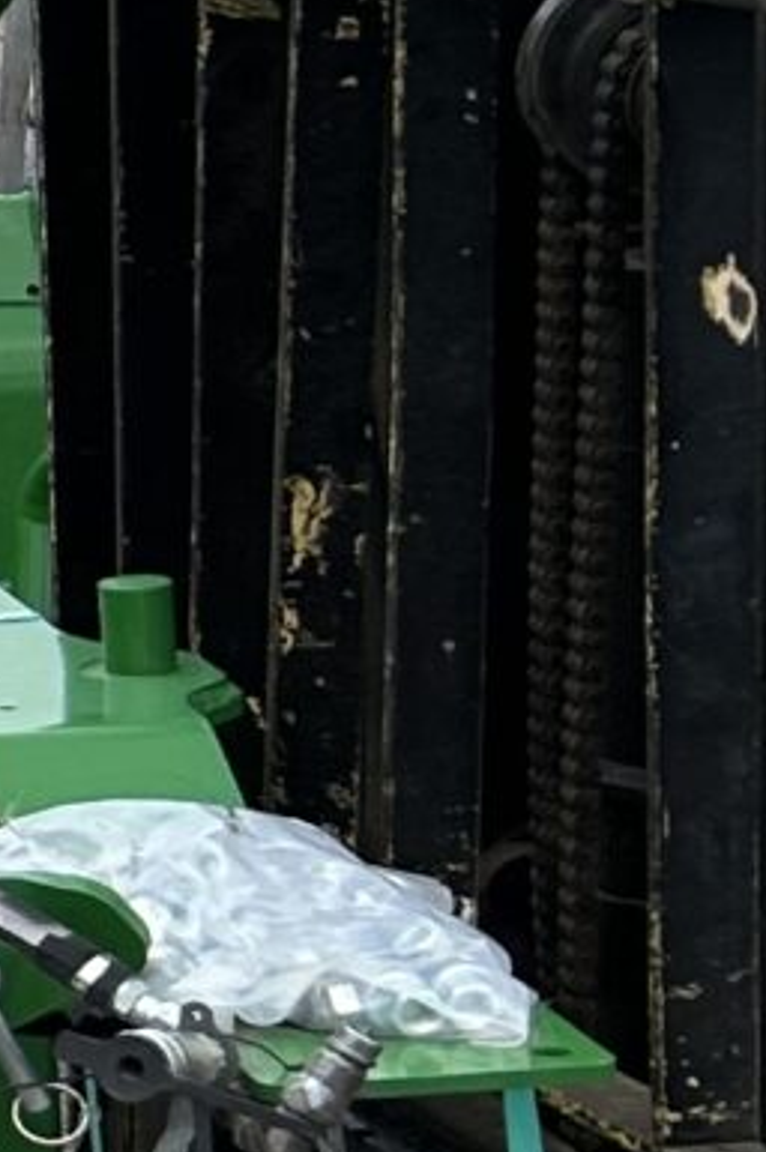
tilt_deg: -9.6
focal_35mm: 180
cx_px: -2992
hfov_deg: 5.7
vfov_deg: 11.4
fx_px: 5755
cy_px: 455
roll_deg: +0.7
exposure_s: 1/2762
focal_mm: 5.7
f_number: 1.5
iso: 50
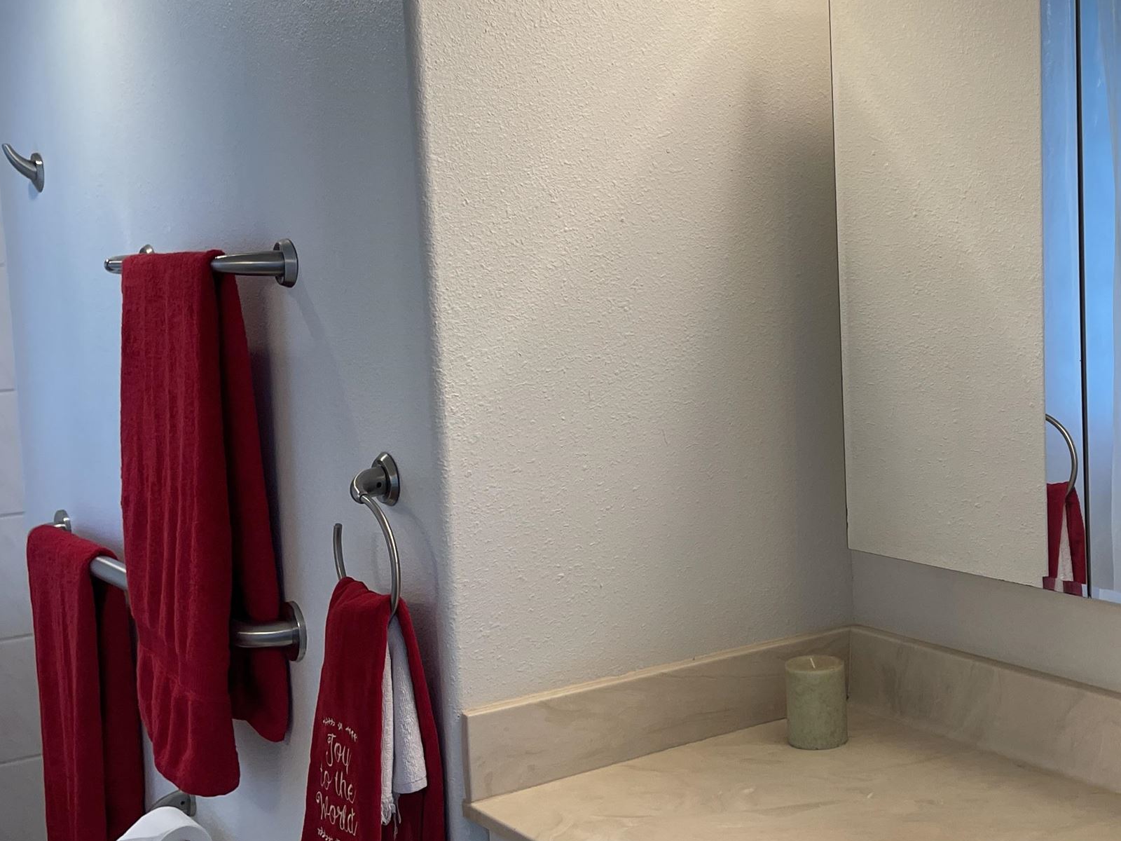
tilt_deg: -6.2
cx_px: 830
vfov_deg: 30.2
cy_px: 379
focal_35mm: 48
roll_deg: +1.7
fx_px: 1554
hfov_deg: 38.7
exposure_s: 1/120
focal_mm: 5.1
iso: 100
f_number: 1.6
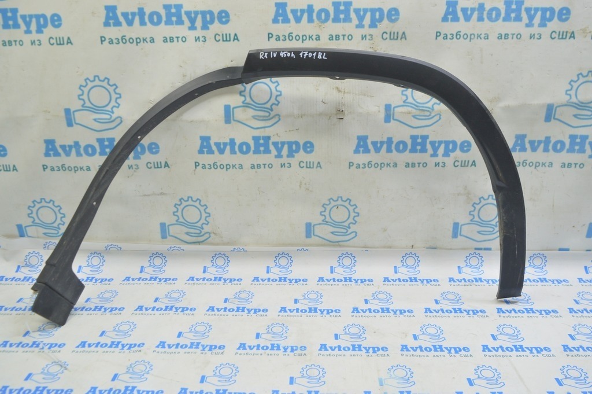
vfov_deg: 41.6
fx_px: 518
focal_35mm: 32
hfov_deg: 59.5
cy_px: 197
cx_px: 296
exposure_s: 1/20
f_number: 5.6
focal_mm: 21
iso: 400
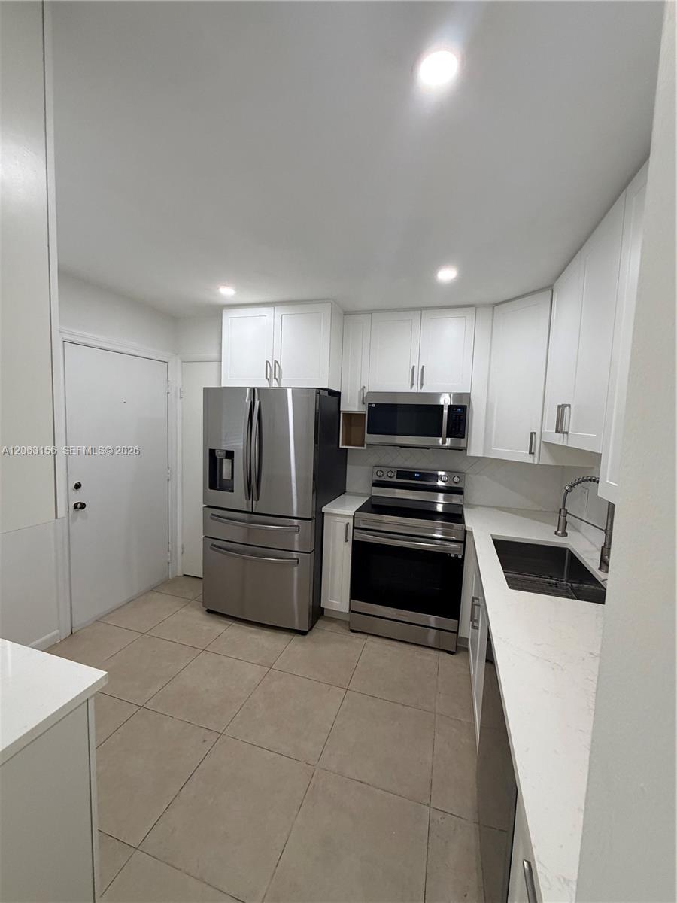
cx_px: 338
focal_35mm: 14
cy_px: 452
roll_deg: -2.1
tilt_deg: -4.8
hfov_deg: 85.7
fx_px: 365
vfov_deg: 102.1
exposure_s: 1/120
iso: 320
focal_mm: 2.22
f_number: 2.2
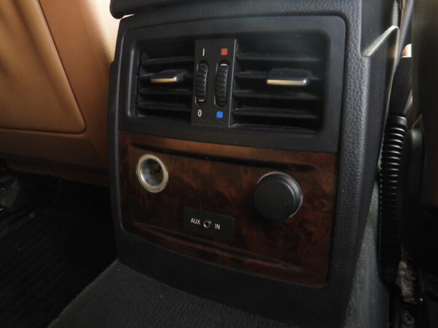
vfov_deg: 56.8
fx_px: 304
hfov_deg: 71.6
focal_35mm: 24
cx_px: 219
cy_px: 164
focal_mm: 4.3
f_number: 2.8
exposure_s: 1/30
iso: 125
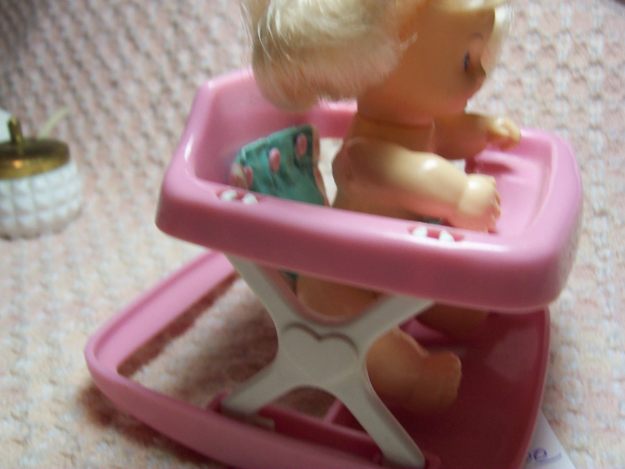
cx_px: 312
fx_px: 668
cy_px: 234
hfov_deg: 50.1
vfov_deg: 38.7
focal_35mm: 37
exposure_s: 1/45
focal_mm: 5.6
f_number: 2.8
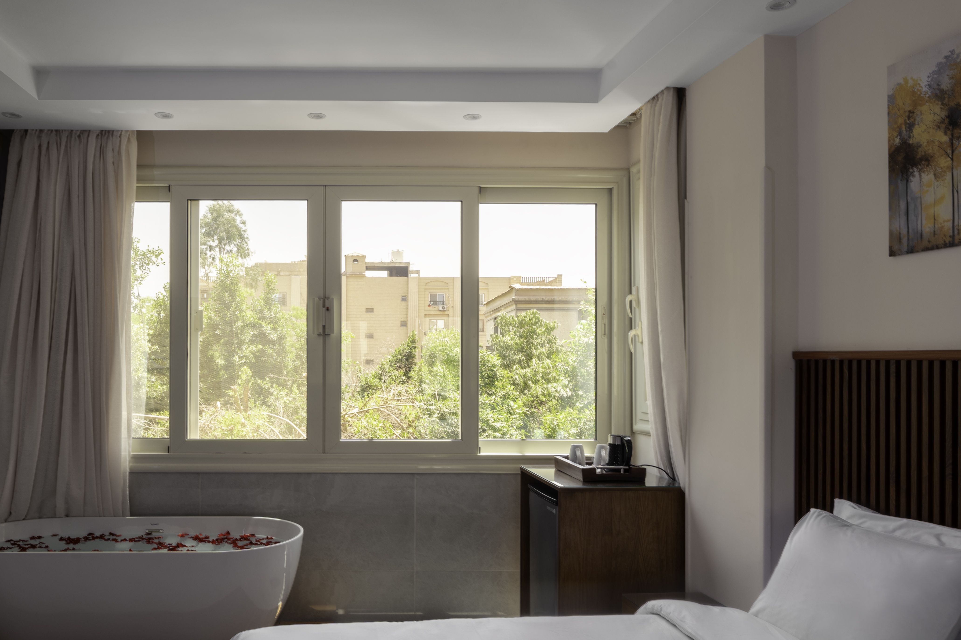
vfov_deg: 47.7
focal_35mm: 27
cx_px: 402
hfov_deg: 67.0
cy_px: 382
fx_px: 721
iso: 100
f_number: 13
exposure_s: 1/4
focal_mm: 16
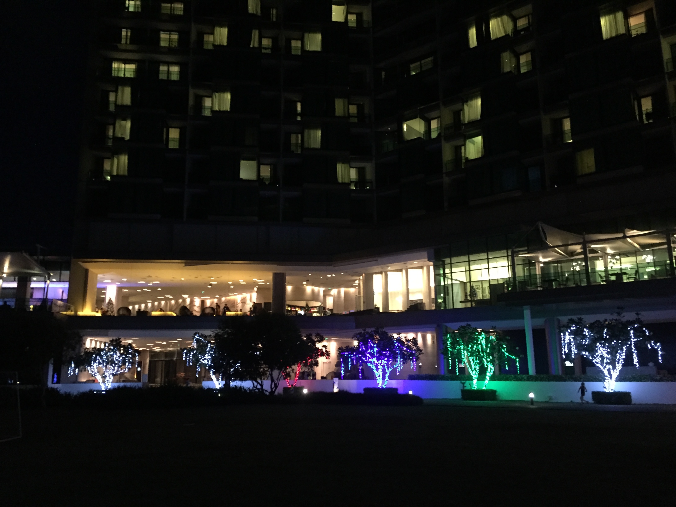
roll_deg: +0.5
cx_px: 338
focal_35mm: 29
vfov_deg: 48.2
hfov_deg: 61.7
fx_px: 566
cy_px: 254
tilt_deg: +12.2
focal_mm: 4.15
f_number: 2.2
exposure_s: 1/17
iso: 500
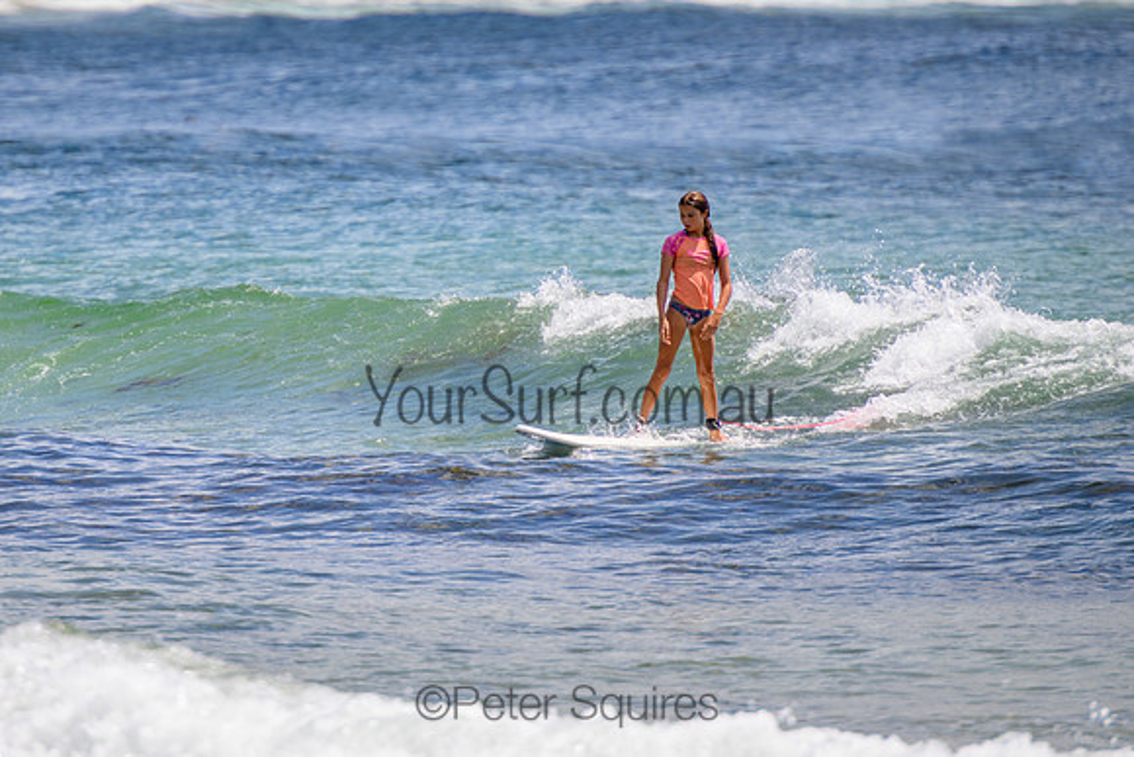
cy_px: 265
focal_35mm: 550
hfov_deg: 3.7
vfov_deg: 2.5
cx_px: 355
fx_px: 17324
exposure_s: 1/2000
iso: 280
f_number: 5.6
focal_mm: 400
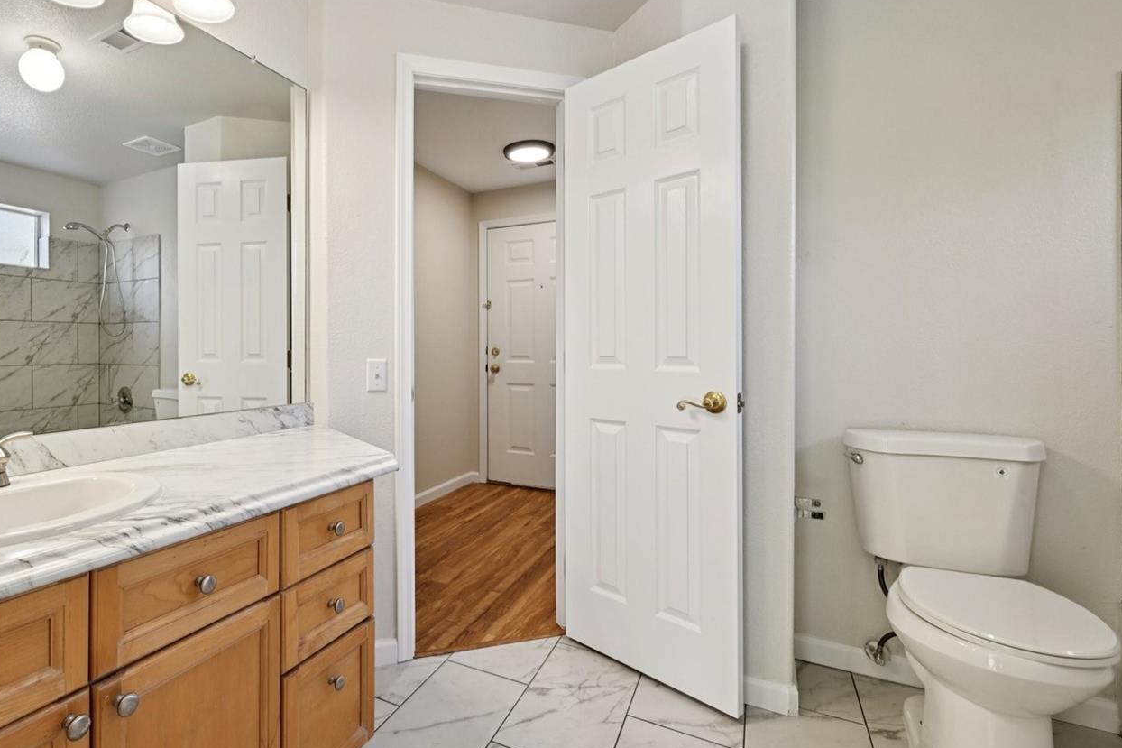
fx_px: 561
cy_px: 338
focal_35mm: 18
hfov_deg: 88.2
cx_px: 419
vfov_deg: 67.2
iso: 220
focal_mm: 14
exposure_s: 1/15
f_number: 13
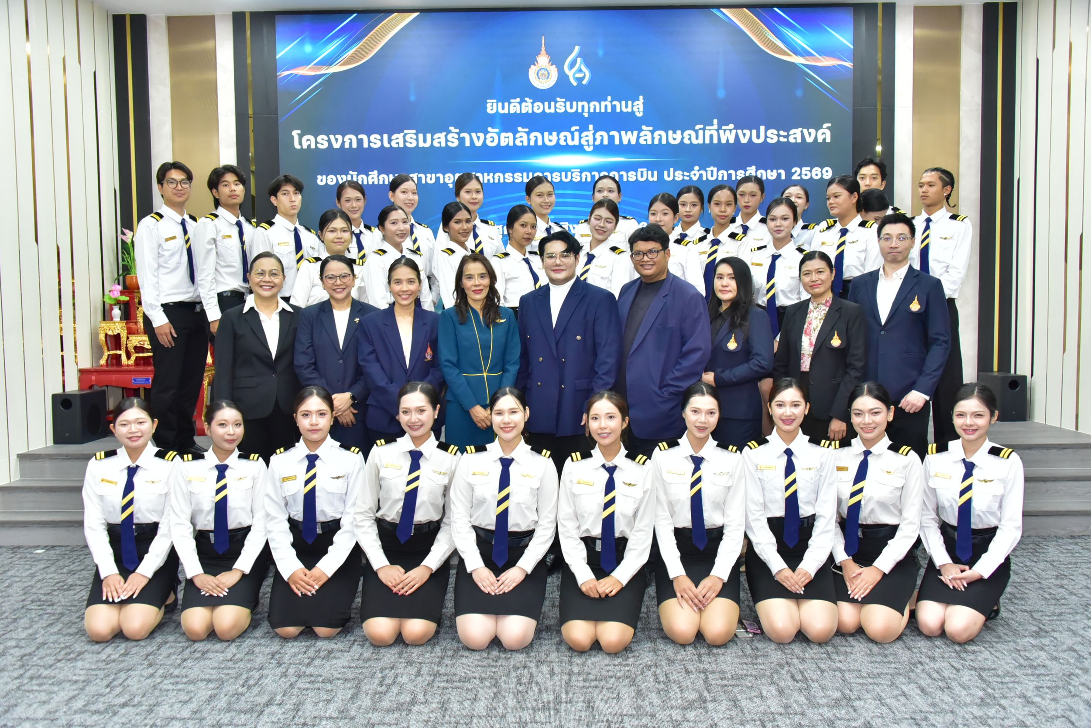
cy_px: 364
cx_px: 546
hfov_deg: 58.7
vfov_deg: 41.2
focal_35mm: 32
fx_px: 970
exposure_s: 1/200
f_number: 5.6
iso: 4000
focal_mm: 32
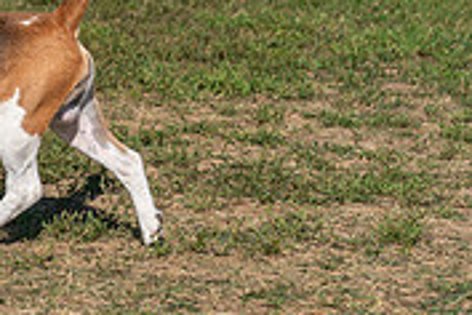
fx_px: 6240
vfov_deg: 2.9
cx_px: -212
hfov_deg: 4.3
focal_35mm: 476
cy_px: -216
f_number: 4.5
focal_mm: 125
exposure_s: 1/2000
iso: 160
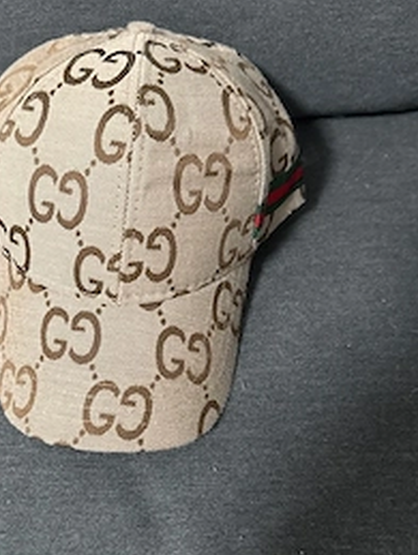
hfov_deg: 38.4
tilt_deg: -65.1
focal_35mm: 37
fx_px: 594
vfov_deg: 49.5
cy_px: 351
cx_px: 148
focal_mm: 6.76
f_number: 1.78
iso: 800
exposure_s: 1/40
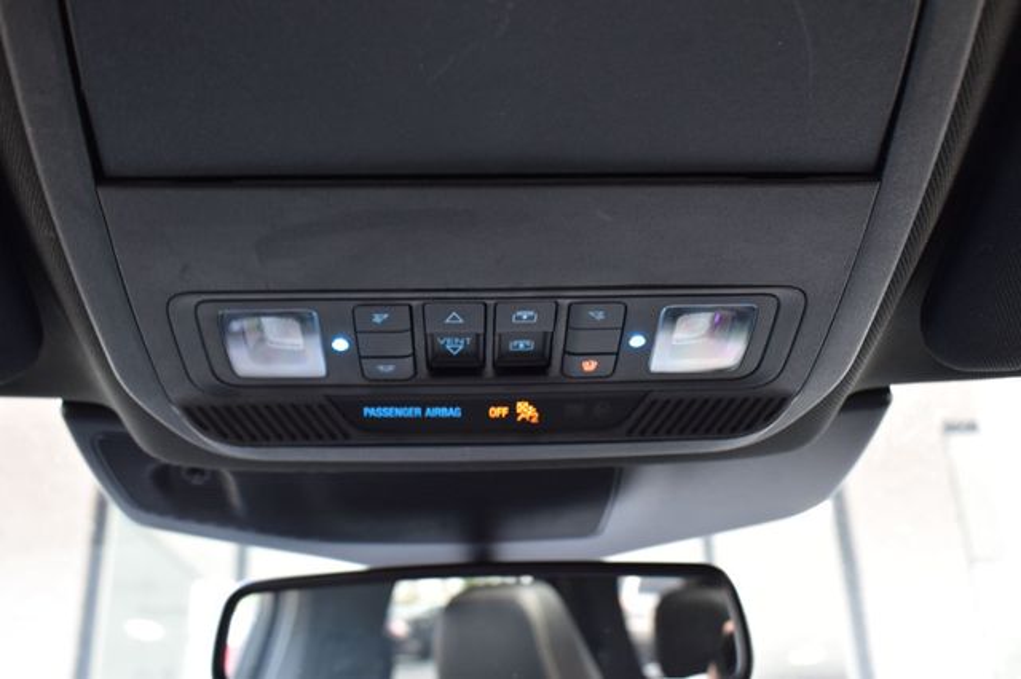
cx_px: 510
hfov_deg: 53.2
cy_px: 340
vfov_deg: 36.8
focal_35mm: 36
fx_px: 1020
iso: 720
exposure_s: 1/15
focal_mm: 24
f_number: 6.3
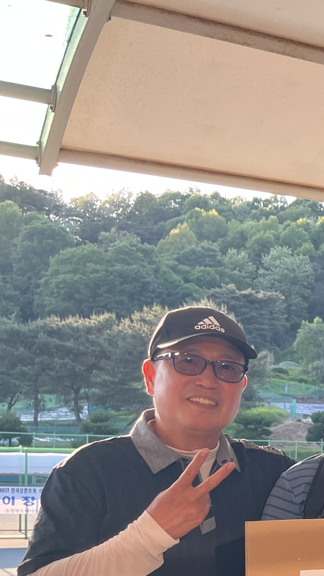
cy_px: 471
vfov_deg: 29.0
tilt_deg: -2.1
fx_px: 1084
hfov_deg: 14.0
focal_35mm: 71
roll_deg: -1.6
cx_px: 675
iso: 50
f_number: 1.6
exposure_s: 1/346
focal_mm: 5.1
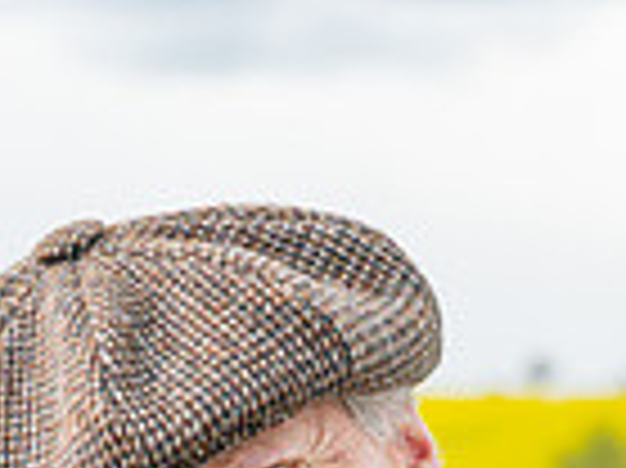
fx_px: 6306
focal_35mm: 349
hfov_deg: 5.7
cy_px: 851
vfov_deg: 4.2
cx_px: 347
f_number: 5
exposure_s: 1/500
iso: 400
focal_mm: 66
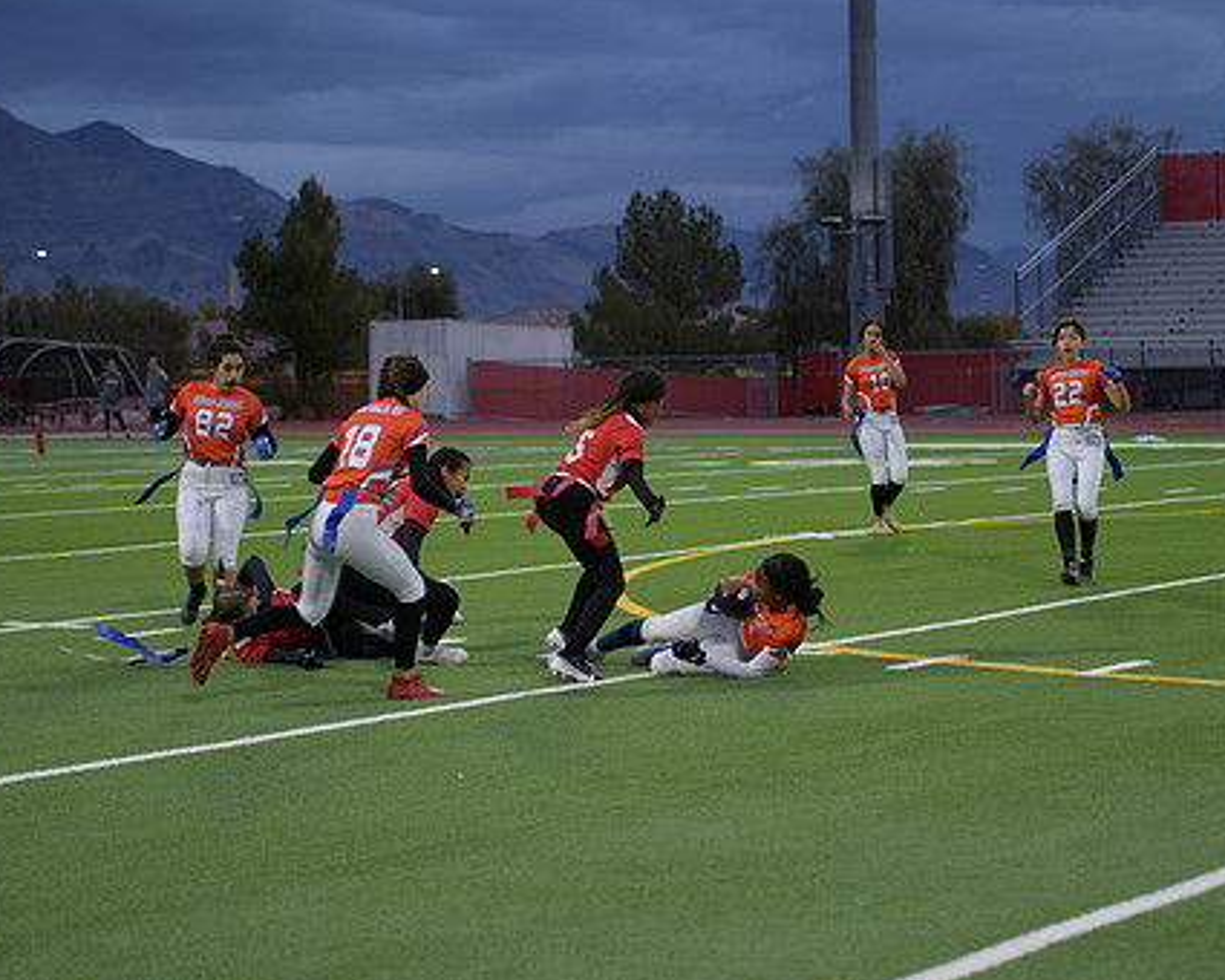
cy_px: 520
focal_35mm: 100
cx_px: 611
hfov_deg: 19.2
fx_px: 3626
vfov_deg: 15.4
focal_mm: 78
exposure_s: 1/200
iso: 360
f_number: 2.8
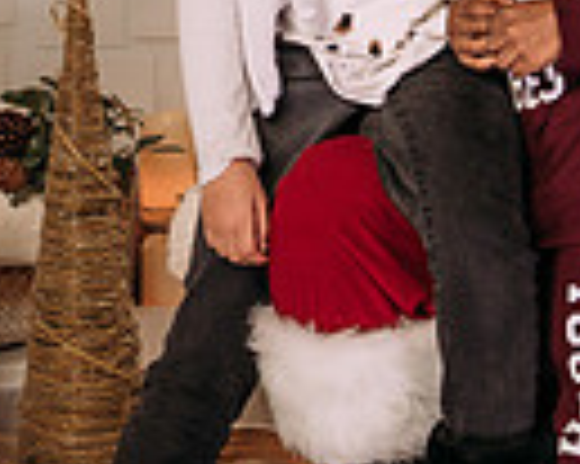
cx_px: 179
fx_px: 3070
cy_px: -30
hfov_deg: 10.8
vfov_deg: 8.6
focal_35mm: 179
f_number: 5.6
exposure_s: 1/125
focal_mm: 35
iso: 200
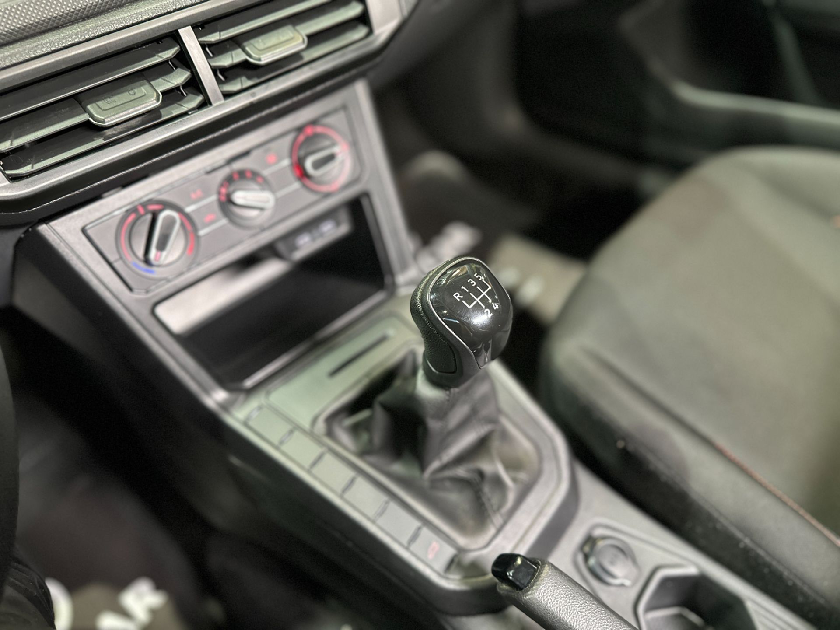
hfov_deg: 71.6
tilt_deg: -46.4
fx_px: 582
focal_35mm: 24
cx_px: 420
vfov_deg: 56.8
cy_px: 315
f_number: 1.78
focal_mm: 6.86
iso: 1000
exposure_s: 1/40
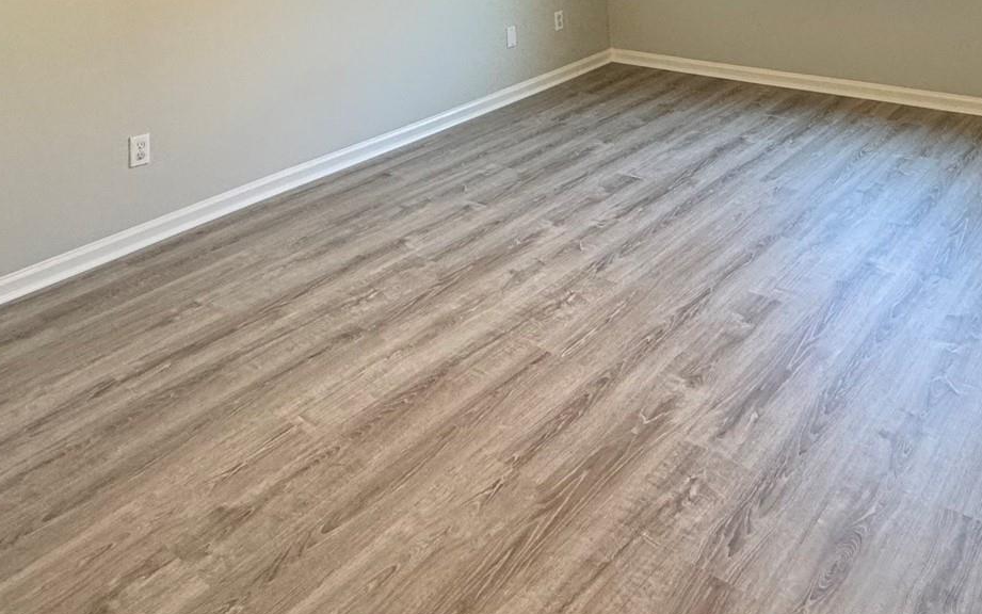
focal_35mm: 33
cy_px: -104
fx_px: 883
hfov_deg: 57.1
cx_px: 640
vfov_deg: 32.4
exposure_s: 1/60
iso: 250
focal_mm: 2.22
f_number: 2.2
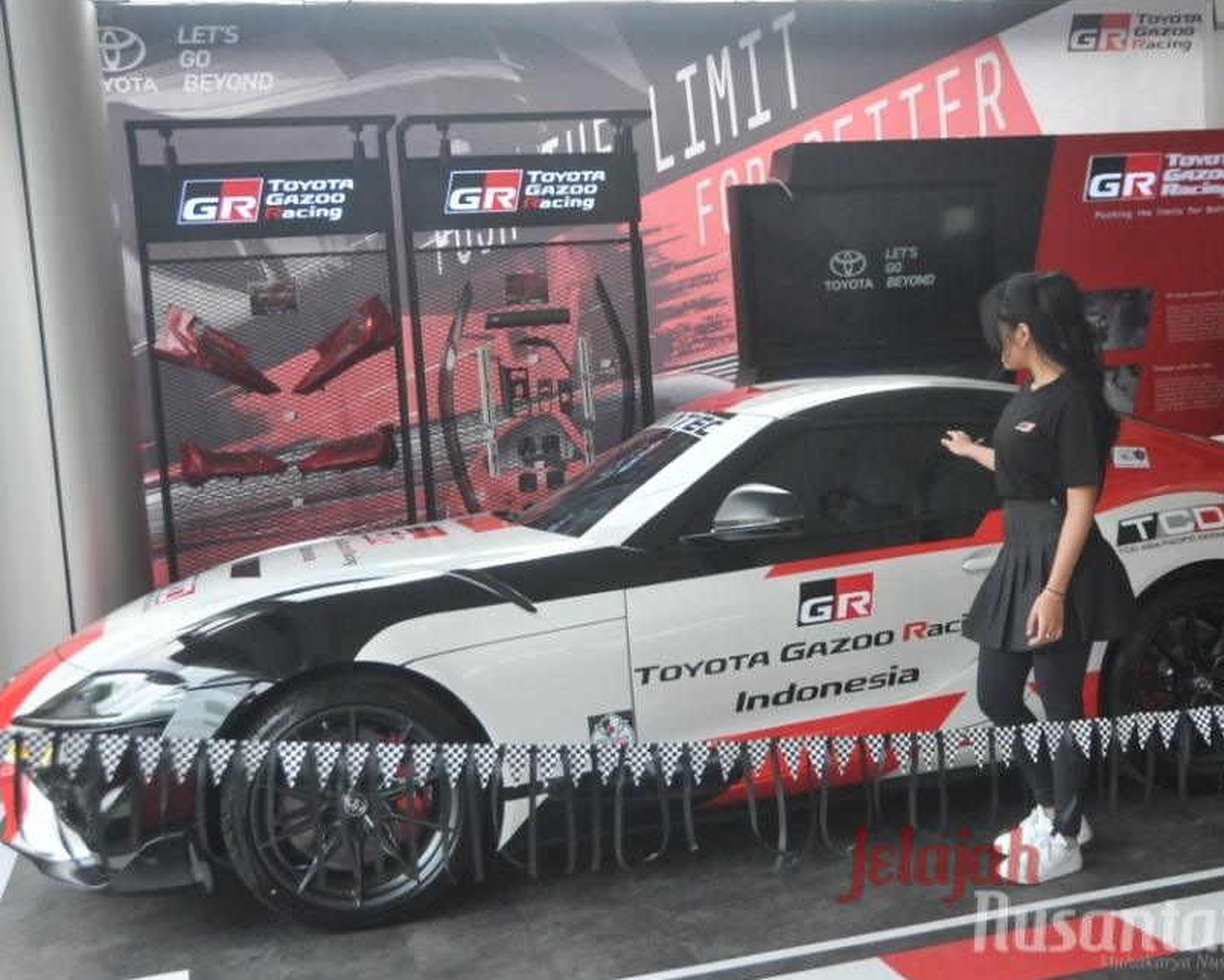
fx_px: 1486
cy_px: 492
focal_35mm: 41
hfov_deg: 44.6
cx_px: 719
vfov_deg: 36.5
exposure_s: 1/640
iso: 1250
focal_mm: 24
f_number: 3.8
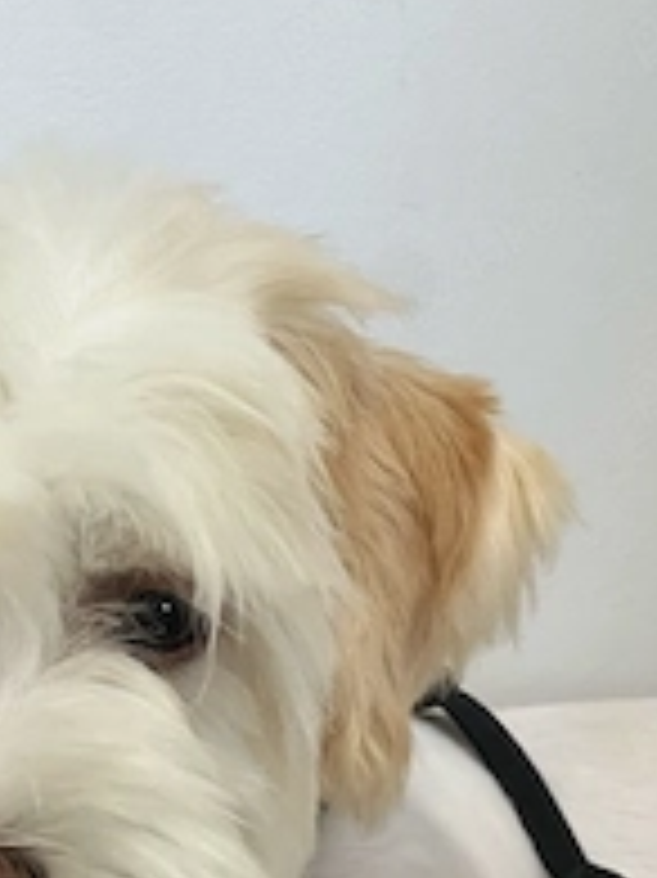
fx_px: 4003
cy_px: 707
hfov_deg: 9.4
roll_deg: -13.7
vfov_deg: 12.5
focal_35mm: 158
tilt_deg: -13.8
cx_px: 158
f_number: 2.8
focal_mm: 9
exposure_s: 1/60
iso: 250
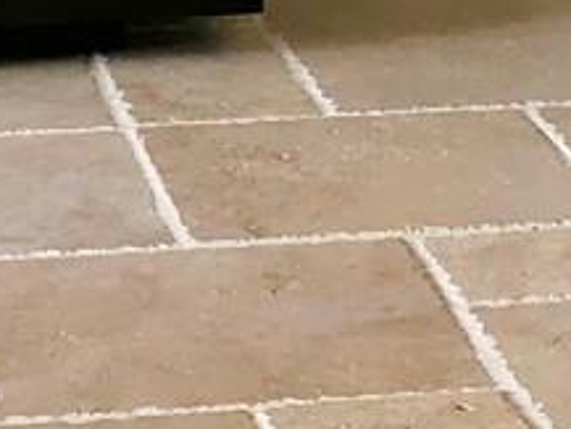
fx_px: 3400
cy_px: -784
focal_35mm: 206
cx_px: 510
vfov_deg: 6.6
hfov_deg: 9.6
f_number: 1.8
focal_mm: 3.99
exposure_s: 1/13
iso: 50
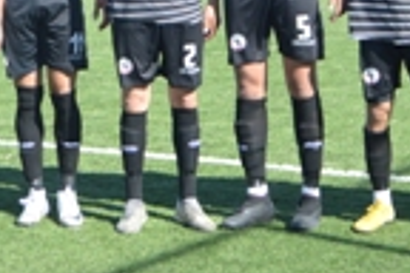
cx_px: 97
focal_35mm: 147
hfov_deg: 13.9
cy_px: -111
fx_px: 1674
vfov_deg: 9.1
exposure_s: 1/800
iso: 200
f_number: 3.5
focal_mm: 22
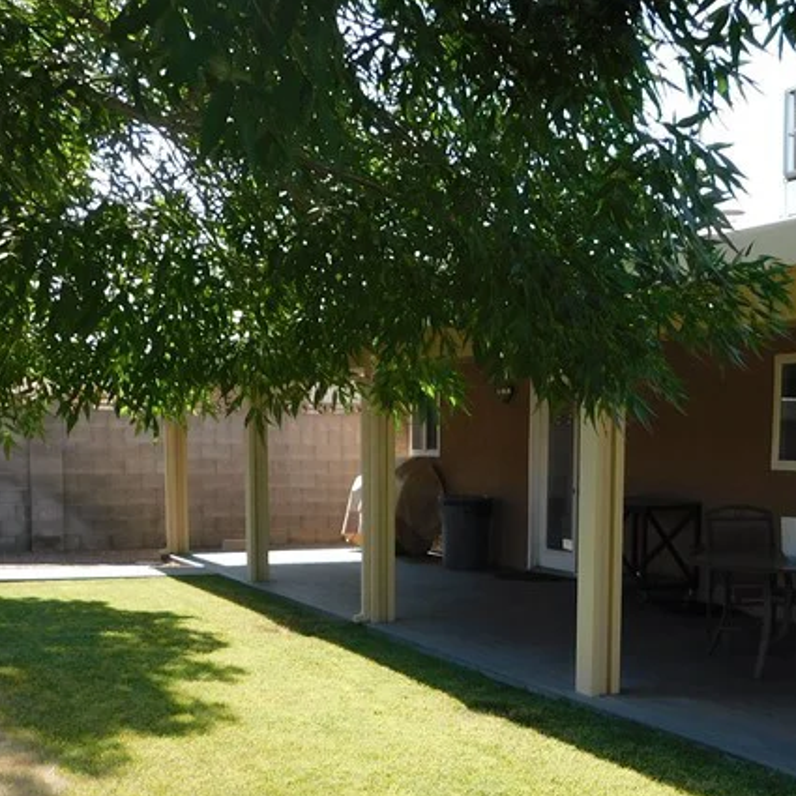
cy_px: 611
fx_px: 1275
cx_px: 554
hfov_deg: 34.2
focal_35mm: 49
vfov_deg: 33.9
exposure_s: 1/500
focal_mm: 4
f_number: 3
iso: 125
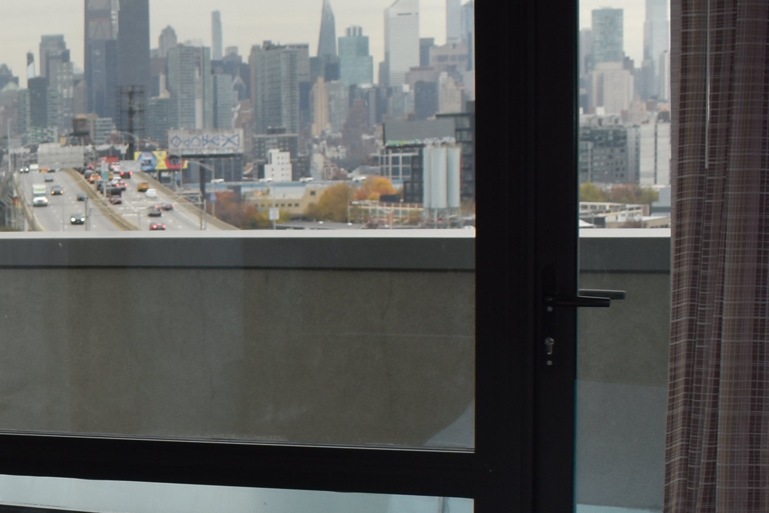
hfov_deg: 19.0
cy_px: 466
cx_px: -287
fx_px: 2093
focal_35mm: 98
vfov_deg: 13.8
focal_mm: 18
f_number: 5.6
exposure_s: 1/125
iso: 140
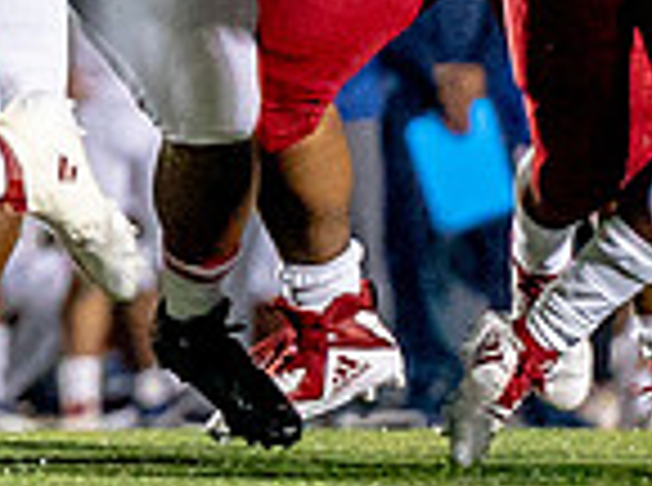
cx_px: -685
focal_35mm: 1458
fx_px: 27394
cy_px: -186
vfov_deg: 1.0
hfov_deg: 1.4
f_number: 2.8
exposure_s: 1/1000
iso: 6400
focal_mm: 200
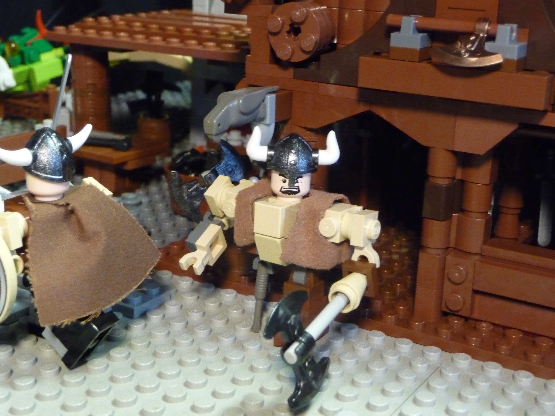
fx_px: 882
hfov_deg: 34.9
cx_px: 278
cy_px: 208
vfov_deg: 26.6
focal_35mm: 55
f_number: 4.3
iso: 800
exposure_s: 1/25
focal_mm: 9.3
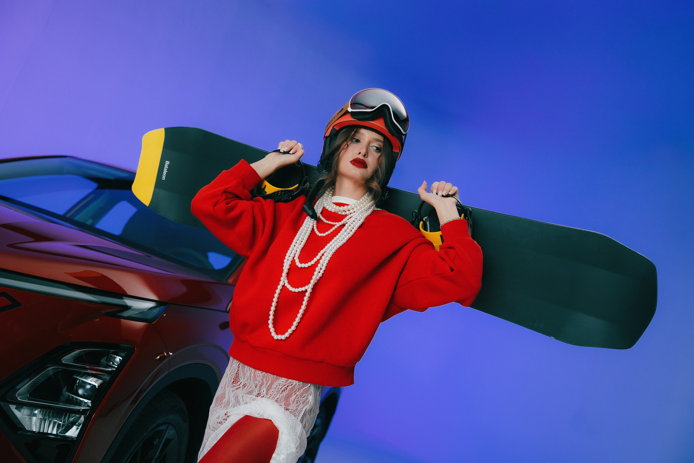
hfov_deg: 48.5
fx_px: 771
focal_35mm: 40
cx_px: 347
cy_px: 232
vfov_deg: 33.4
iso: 200
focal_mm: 40
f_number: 3.5
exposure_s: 1/60
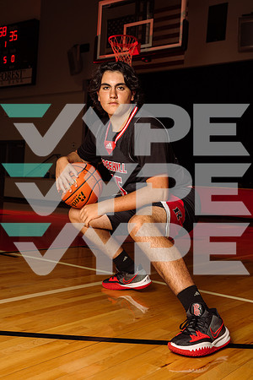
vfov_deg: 44.5
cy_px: 190
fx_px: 464
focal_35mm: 44
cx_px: 126
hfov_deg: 30.5
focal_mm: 44
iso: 250
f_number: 8
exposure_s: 1/250
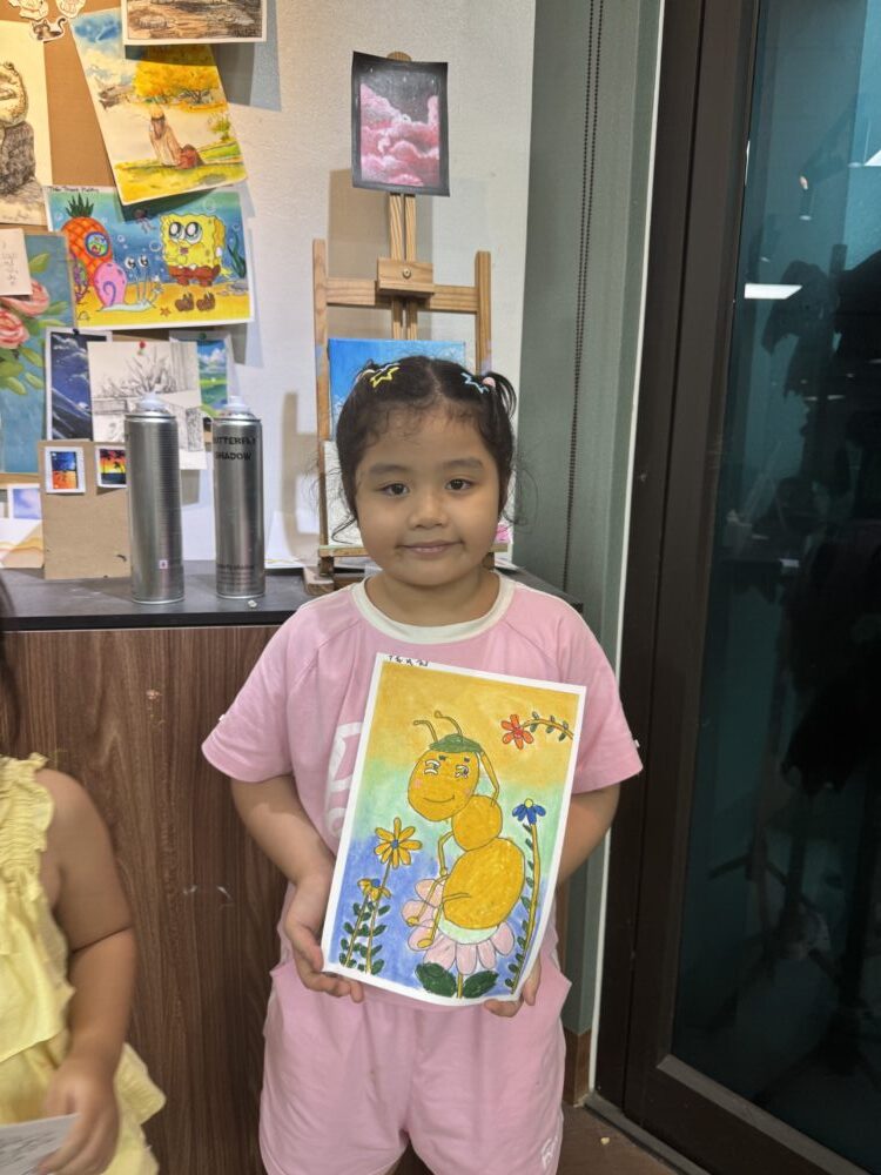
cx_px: 440
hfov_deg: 56.8
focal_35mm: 24
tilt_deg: -9.0
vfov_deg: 71.6
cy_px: 588
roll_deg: -0.8
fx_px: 814
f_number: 1.78
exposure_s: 1/100
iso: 100
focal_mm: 6.76
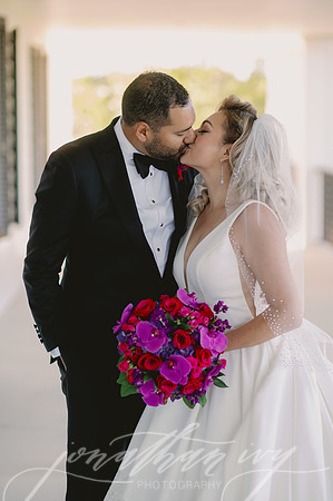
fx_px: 1182
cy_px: 250
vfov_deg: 23.9
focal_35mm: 85
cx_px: 166
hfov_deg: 16.0
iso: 50
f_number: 2
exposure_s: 1/200
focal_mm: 85
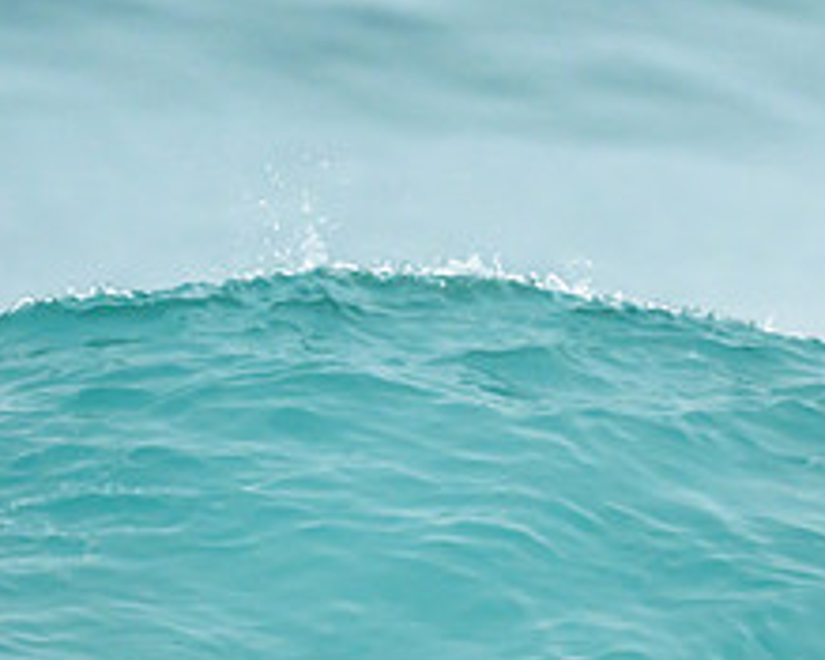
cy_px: 592
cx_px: 2
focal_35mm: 2743
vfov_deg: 0.6
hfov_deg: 0.7
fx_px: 66945
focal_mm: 800
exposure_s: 1/2500
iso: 1250
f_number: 6.3
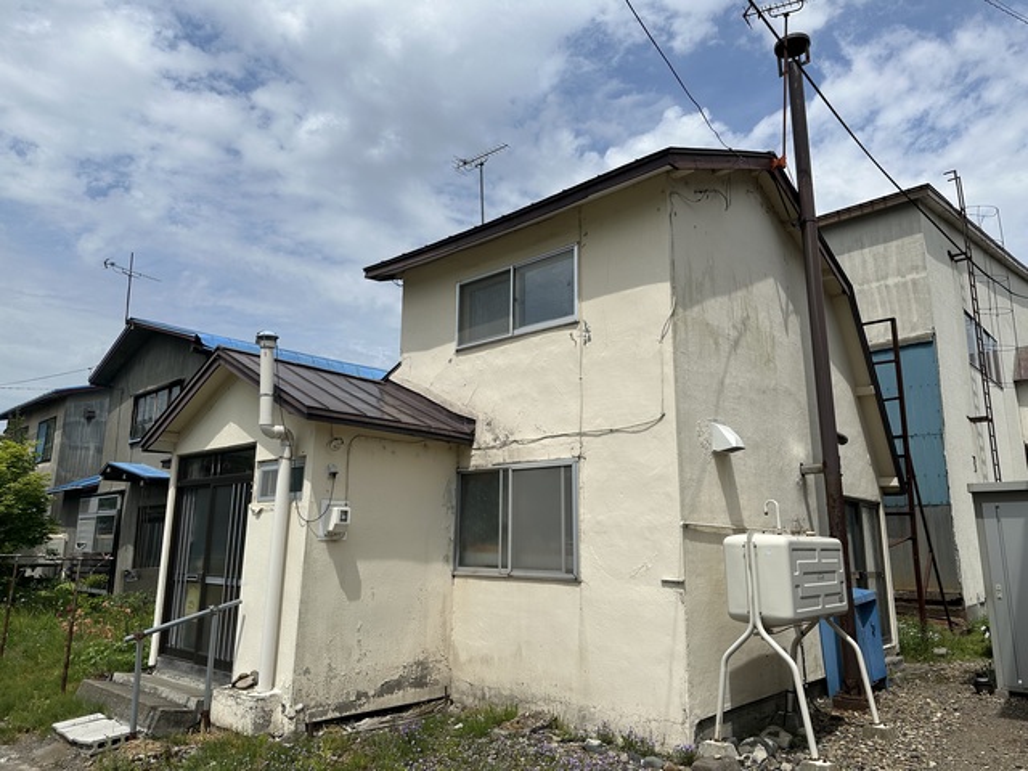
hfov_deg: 71.6
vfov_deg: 56.8
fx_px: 713
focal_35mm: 24
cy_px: 386
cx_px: 514
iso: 80
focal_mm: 6.86
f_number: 1.78
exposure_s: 1/8929
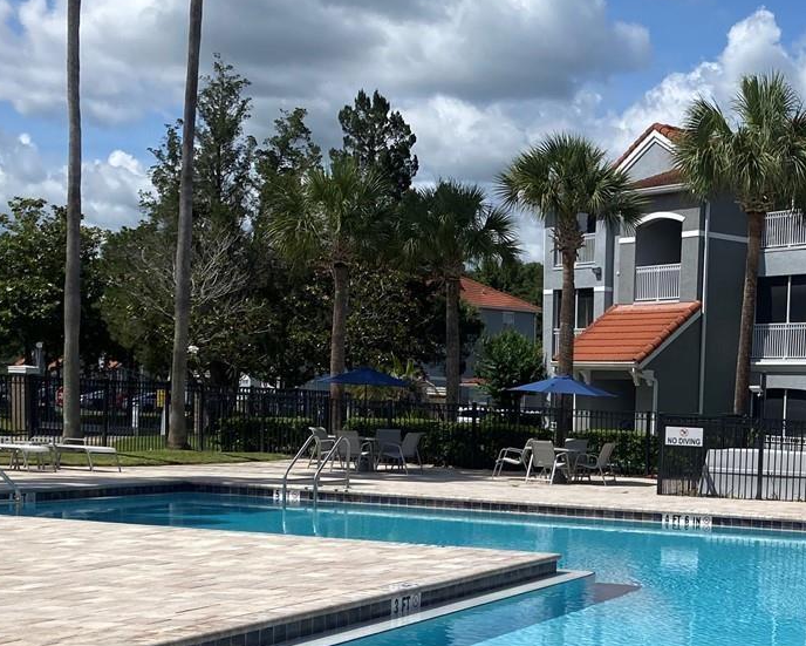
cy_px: 503
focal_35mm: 59
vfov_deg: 25.4
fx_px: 1408
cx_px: 811
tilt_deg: -4.6
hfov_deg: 29.7
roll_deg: -1.8
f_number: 1.8
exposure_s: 1/6410
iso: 32
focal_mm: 4.25
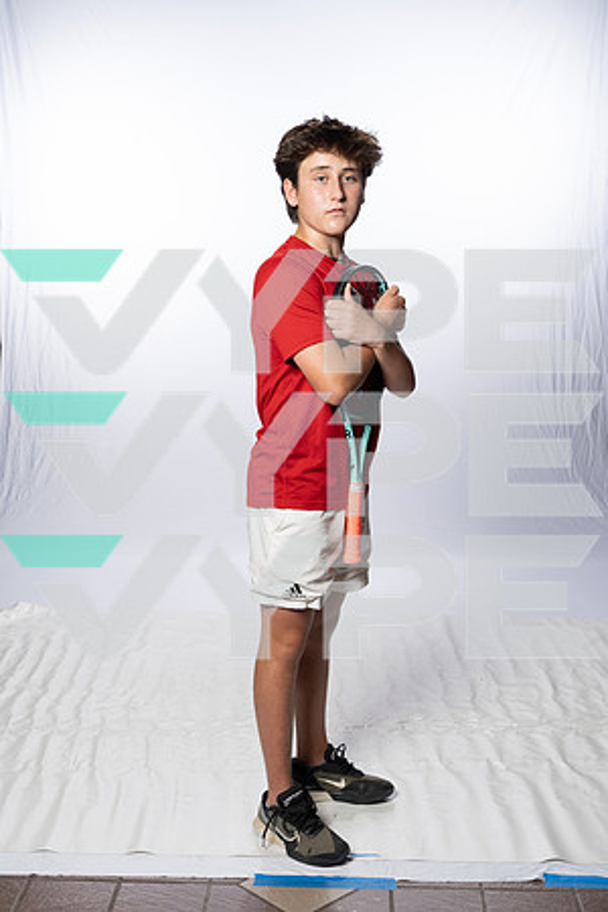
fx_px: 1191
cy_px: 456
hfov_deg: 28.6
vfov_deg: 41.9
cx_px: 304
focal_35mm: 47
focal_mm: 47
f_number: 8
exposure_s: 1/250
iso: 640
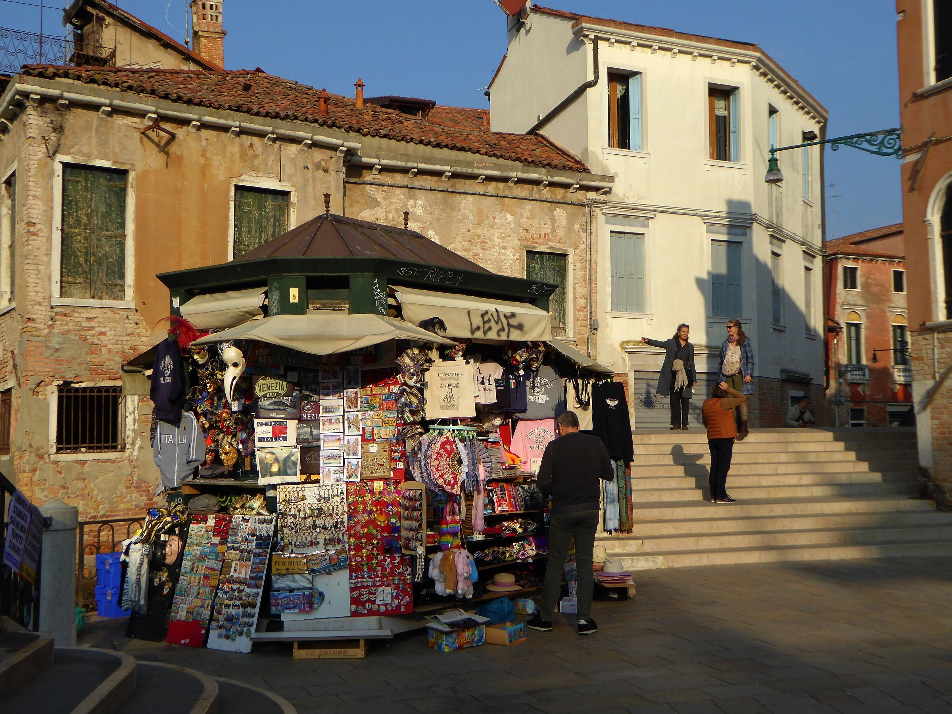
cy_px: 357
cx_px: 476
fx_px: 963
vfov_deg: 40.7
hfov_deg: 52.6
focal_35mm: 35
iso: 100
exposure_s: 1/1000
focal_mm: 6.3
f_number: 3.7
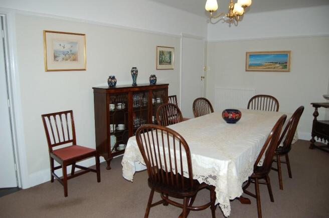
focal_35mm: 27
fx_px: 246
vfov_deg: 47.8
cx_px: 164
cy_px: 109
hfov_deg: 67.4
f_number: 3.5
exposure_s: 1/60
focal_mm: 18
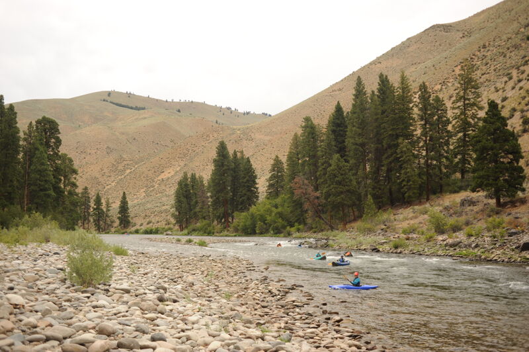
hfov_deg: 54.5
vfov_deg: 37.8
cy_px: 176
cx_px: 264
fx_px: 514
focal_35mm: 35
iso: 200
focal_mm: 35
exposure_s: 1/250
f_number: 3.5
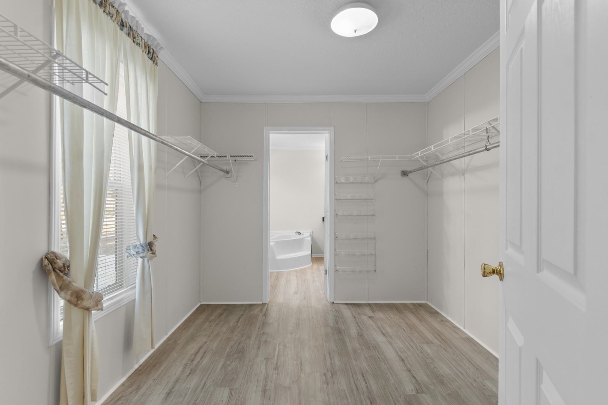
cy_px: 202
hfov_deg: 93.3
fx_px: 287
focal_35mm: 17
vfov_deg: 70.4
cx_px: 304
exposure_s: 1/1.25
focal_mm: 11.5
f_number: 4.8
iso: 100
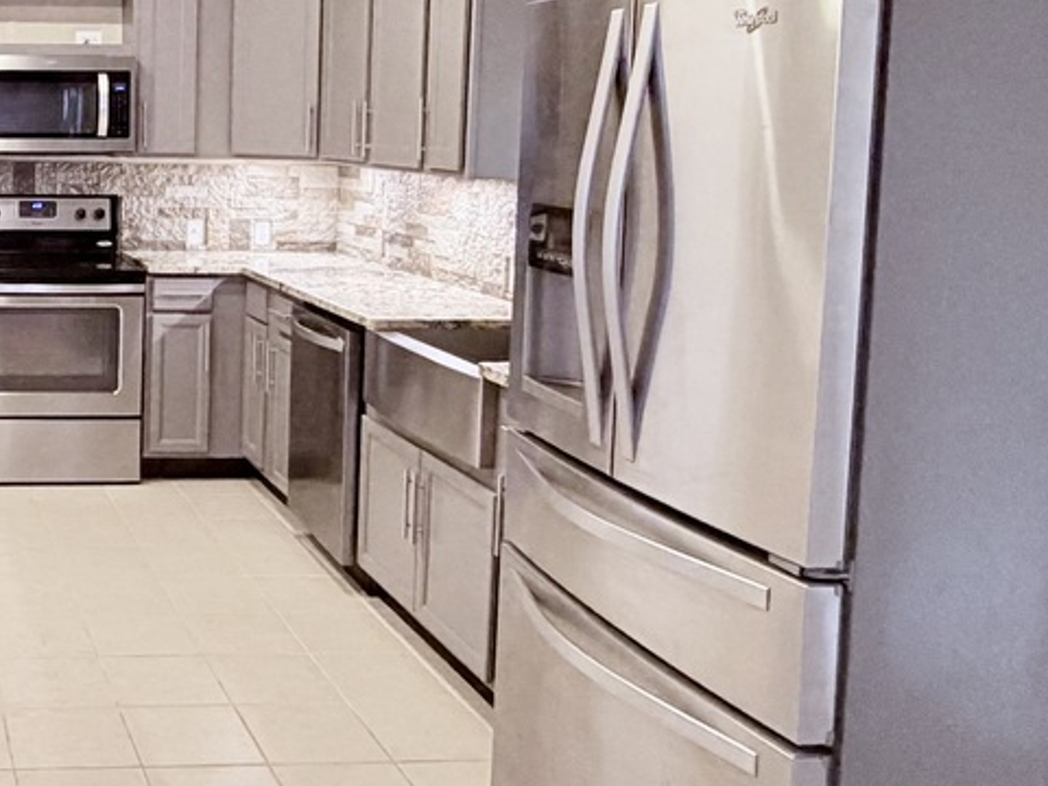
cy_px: 218
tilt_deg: -3.8
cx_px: -39
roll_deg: -0.5
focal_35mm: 42
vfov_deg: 33.8
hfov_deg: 38.8
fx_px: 1272
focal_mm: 2.22
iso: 320
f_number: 2.2
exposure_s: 1/60
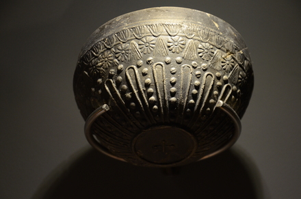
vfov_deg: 10.6
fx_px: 1076
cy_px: 100
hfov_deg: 15.9
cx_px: 150
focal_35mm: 129
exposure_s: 1/100
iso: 1000
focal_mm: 86
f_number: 5.6
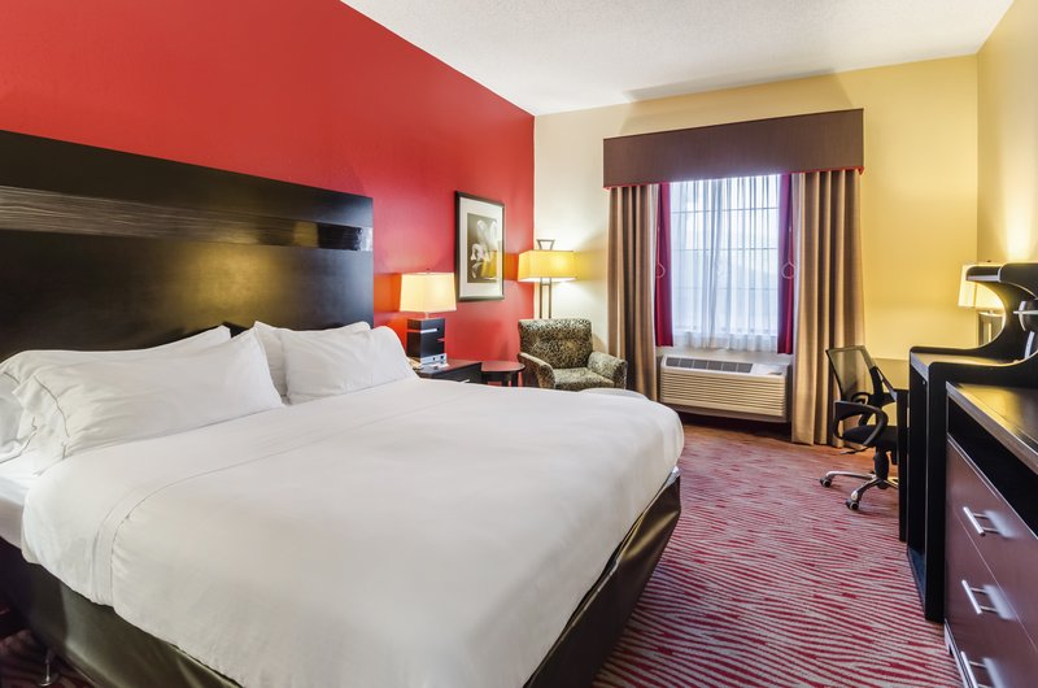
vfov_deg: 71.8
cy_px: 344
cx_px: 519
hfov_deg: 95.1
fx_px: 475
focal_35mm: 16
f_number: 11
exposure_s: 1/10
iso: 250
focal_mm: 11
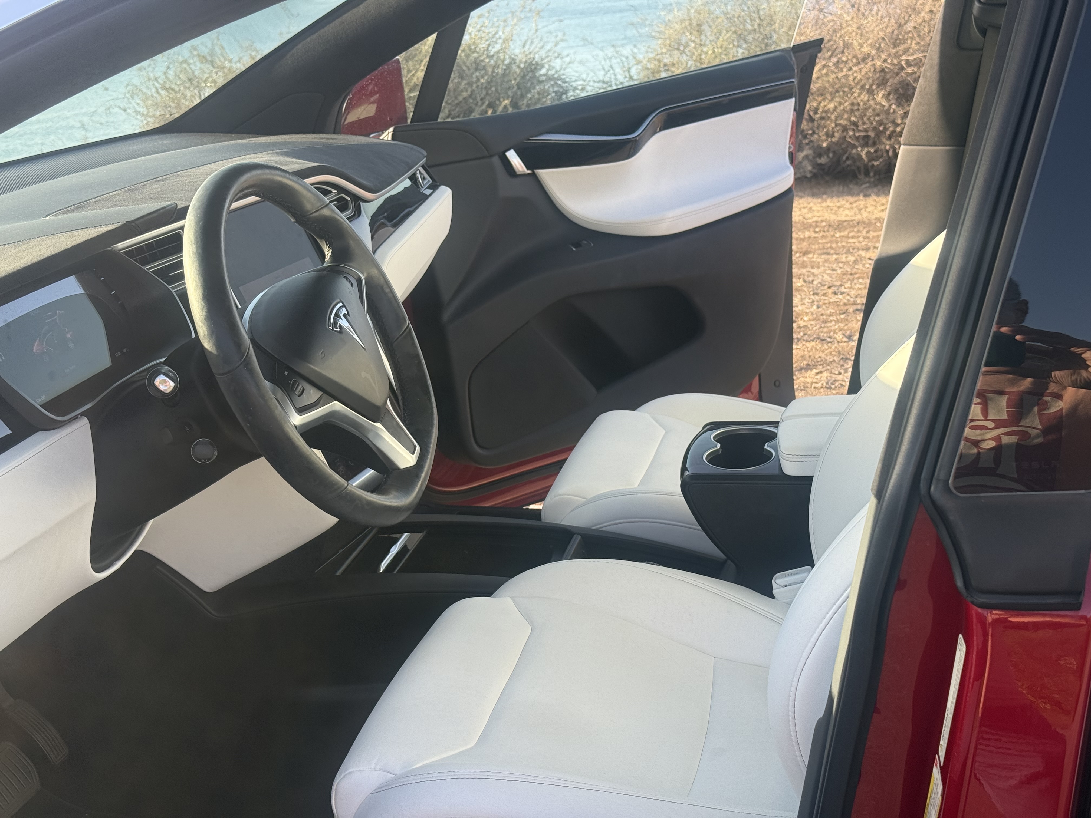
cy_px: 409
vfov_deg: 30.3
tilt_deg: -16.1
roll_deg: +5.5
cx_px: 546
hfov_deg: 39.7
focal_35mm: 48
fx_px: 1513
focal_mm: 6.76
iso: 80
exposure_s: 1/837
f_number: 1.78
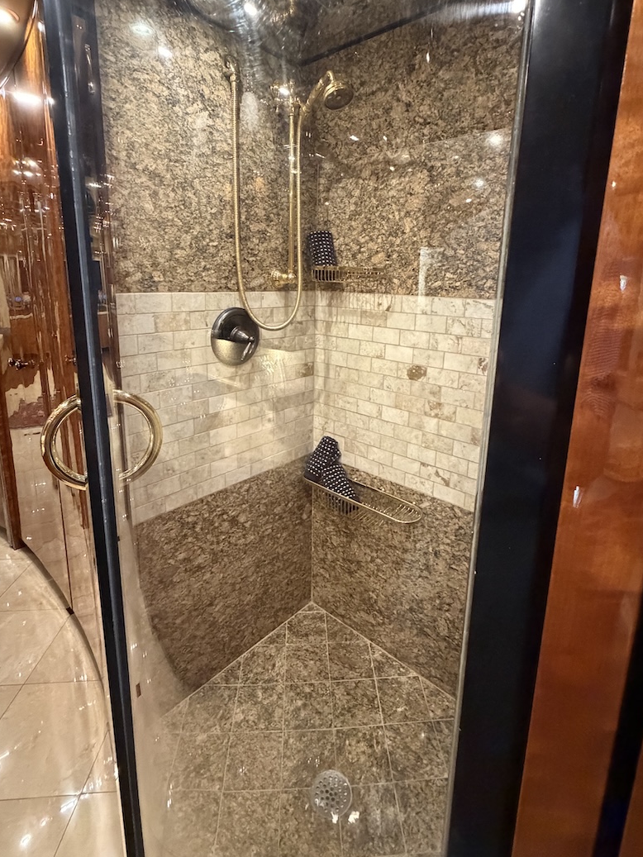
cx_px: 335
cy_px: 371
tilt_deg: -12.1
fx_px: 446
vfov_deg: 87.3
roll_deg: -2.6
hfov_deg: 71.6
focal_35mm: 18
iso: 1000
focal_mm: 2.22
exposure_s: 1/60
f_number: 2.2
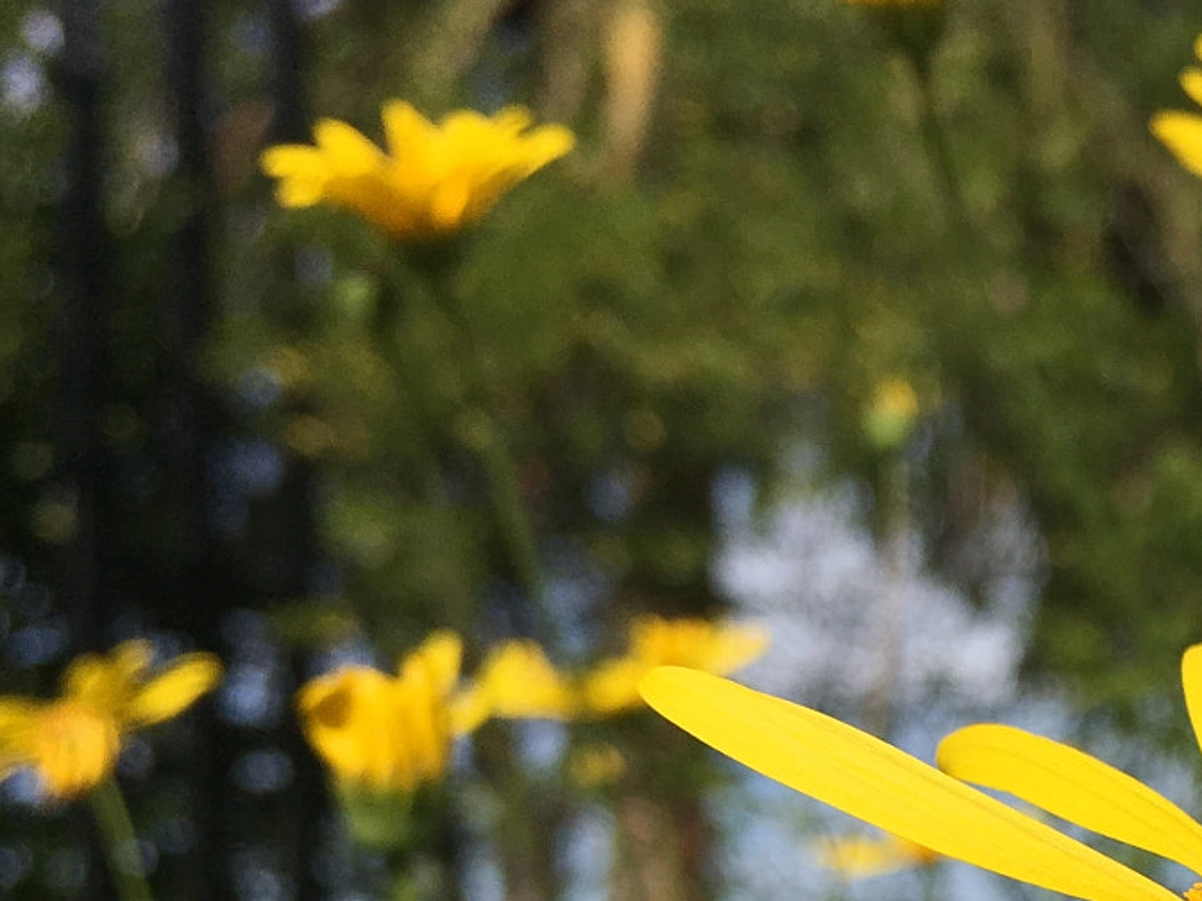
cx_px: 1186
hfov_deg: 26.7
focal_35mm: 69
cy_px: 994
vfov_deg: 20.3
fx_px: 2396
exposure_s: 1/2849
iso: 25
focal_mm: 4.15
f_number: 2.2
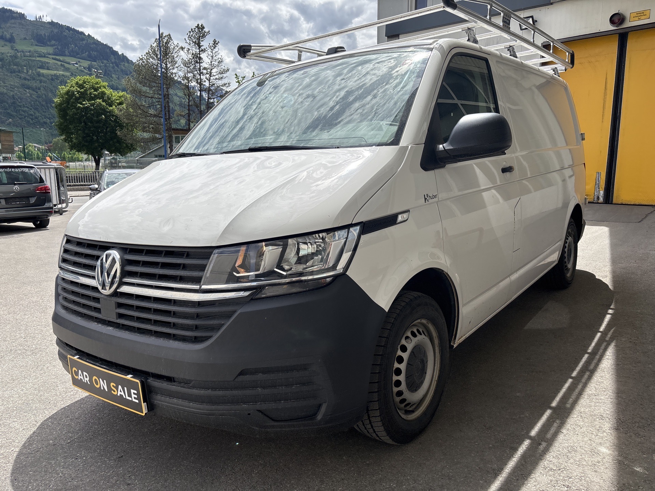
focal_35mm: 26
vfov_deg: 53.1
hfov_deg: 67.3
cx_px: 328
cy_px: 246
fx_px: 492
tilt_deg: -8.9
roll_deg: +0.0
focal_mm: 5.96
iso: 50
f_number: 1.6
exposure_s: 1/3937
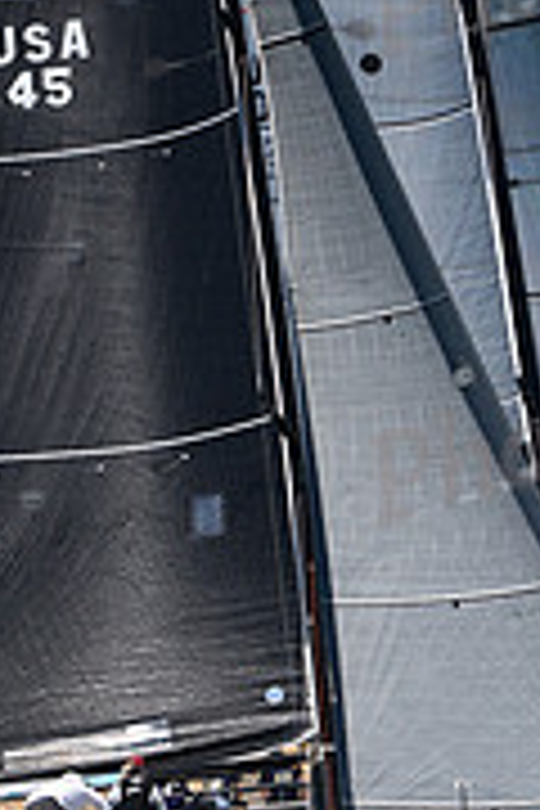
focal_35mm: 226
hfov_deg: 6.1
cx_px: 137
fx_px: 5085
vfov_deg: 9.1
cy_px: 238
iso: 250
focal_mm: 70
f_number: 5.6
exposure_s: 1/800
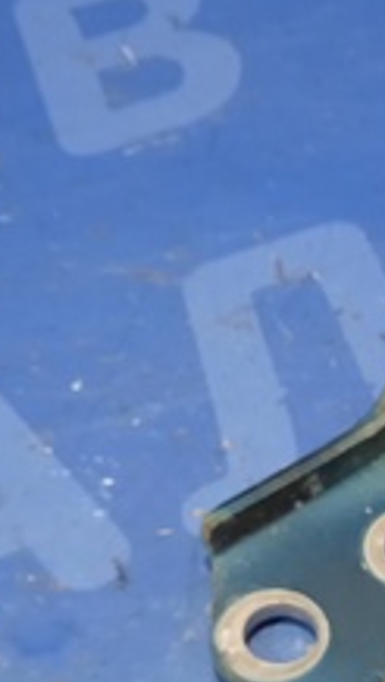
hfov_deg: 14.7
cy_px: 491
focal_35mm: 80
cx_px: 454
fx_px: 1449
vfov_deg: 26.2
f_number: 2
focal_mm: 4.6
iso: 250
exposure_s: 1/33
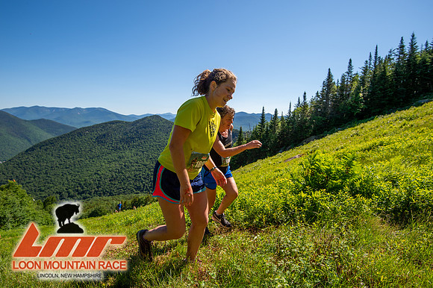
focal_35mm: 19
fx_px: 228
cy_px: 144
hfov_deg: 86.9
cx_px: 216
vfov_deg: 64.5
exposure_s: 1/640
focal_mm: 19
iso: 100
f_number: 5
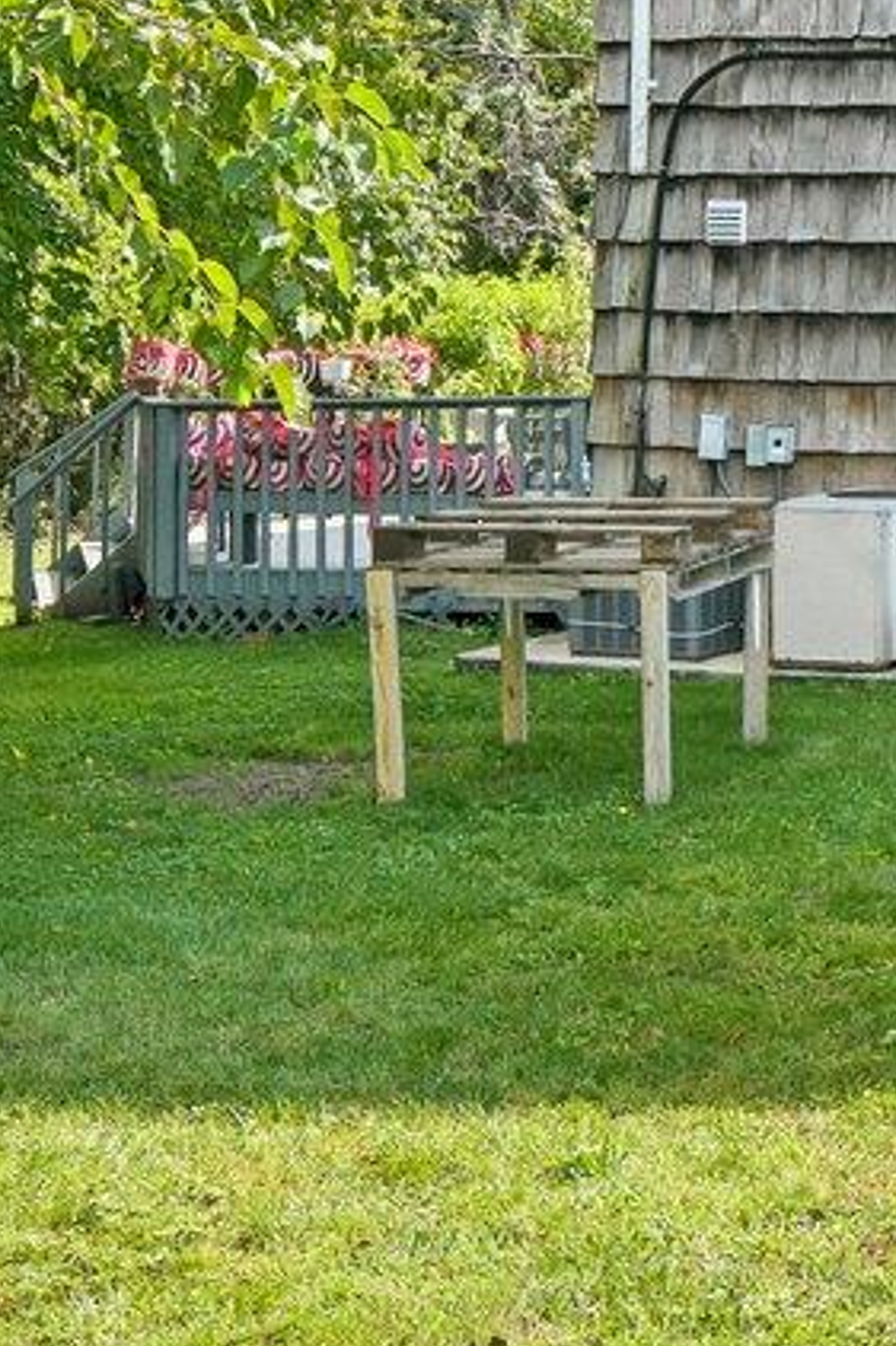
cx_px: 1511
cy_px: 104
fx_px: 2541
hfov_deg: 17.1
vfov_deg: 28.4
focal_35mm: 68
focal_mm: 14
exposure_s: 1/500
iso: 400
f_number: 8
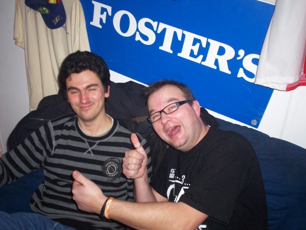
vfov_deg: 37.7
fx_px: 336
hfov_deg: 48.9
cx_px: 146
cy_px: 110
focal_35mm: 38
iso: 140
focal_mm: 5.9
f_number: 4.5
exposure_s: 1/64
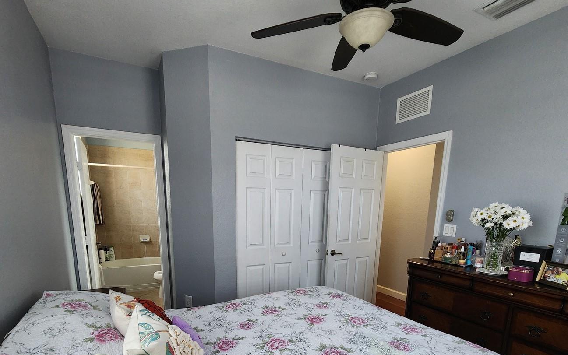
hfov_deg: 94.4
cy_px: 259
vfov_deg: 64.6
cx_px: 280
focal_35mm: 17
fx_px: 263
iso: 160
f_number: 2.2
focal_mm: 2.2
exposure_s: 1/60
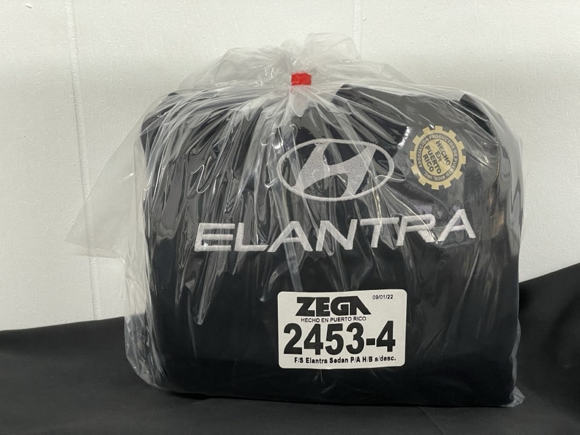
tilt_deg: -19.8
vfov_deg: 28.0
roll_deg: +0.9
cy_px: 218
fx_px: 871
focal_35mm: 52
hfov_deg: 36.8
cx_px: 290
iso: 160
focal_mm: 6
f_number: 2
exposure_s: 1/60
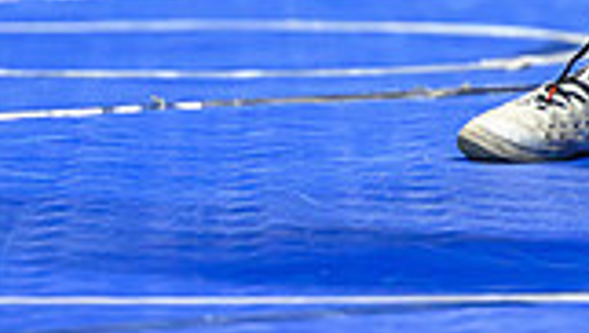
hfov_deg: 3.4
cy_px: -579
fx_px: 9913
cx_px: 957
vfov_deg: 1.9
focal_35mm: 634
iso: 2500
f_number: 2.8
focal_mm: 125
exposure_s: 1/800
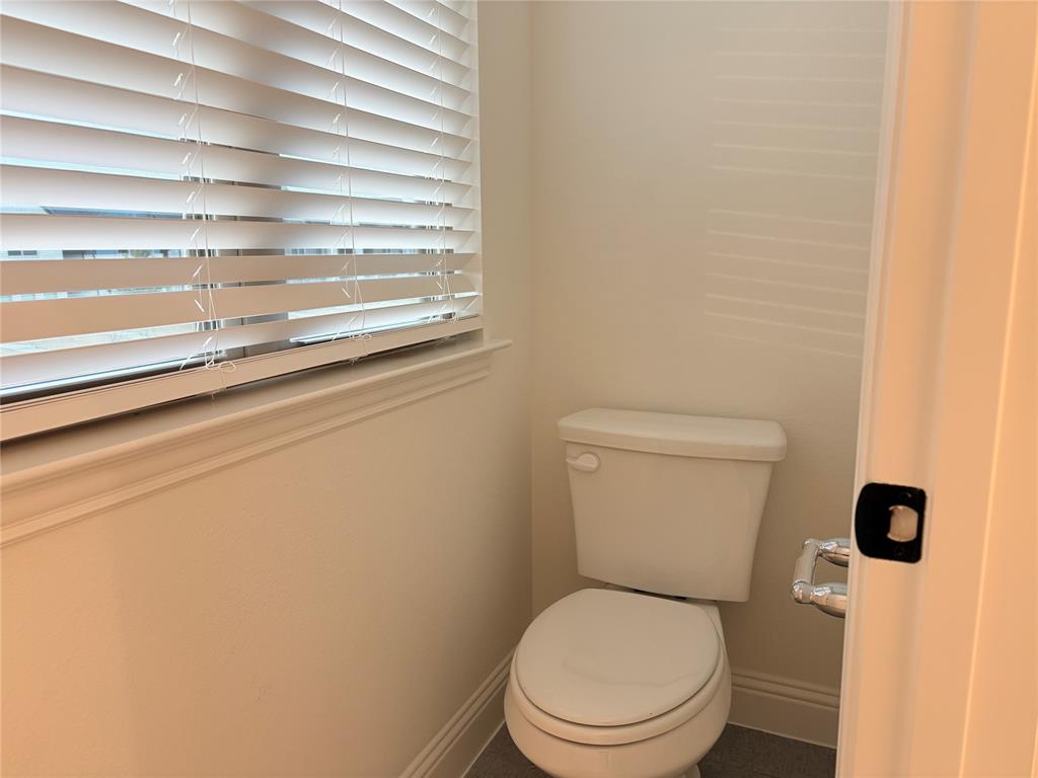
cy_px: 389
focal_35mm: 26
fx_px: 780
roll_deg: +0.6
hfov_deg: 67.3
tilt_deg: -10.2
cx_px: 519
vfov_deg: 53.1
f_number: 1.6
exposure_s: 1/60
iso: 80
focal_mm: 5.96
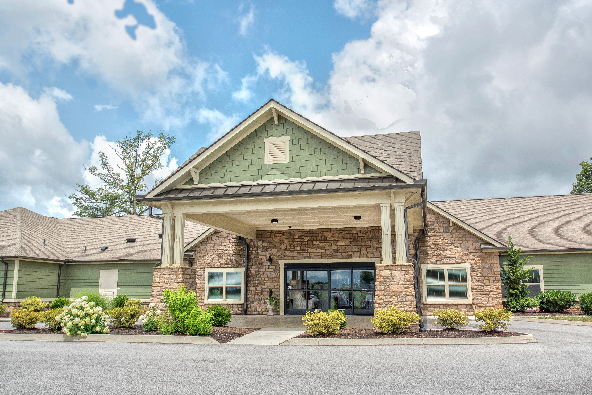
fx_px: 510
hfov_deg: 60.3
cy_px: 198
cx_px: 296
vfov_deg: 42.4
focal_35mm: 31
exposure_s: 1/125
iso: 125
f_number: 8
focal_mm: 31
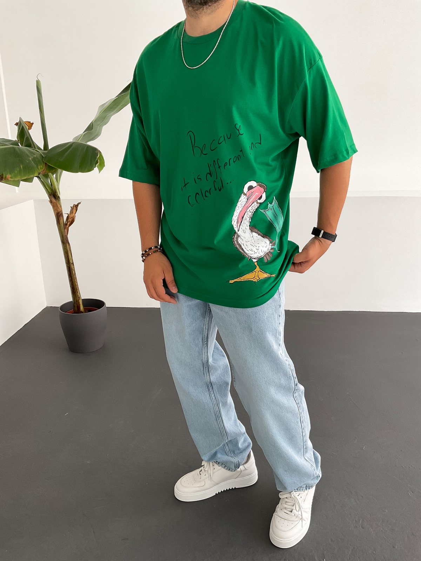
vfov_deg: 61.7
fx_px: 470
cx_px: 210
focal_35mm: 29
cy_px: 280
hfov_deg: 48.2
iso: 50
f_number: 1.8
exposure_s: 1/120
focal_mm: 3
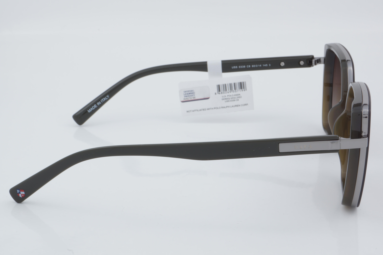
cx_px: 192
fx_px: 798
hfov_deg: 27.0
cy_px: 128
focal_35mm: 75
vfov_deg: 18.2
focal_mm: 50
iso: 100
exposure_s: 1/4
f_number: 32
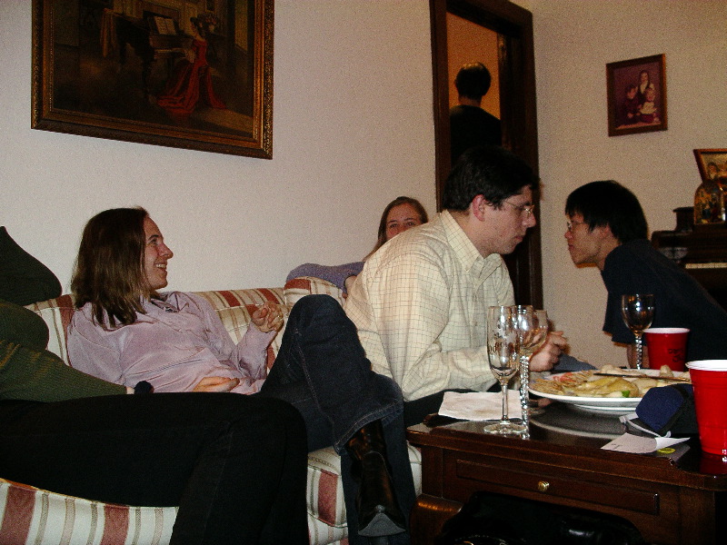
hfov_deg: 50.1
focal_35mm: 37
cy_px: 272
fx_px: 777
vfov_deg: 38.7
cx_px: 364
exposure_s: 1/40
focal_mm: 7.8
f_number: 2.8
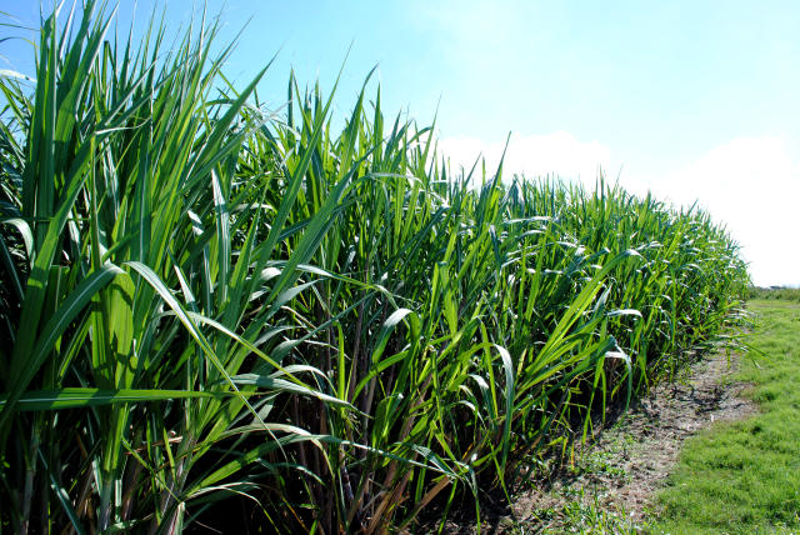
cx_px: 400
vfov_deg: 48.0
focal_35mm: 27
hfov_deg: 67.3
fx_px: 601
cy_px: 268
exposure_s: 1/250
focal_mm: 18
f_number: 8
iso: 200
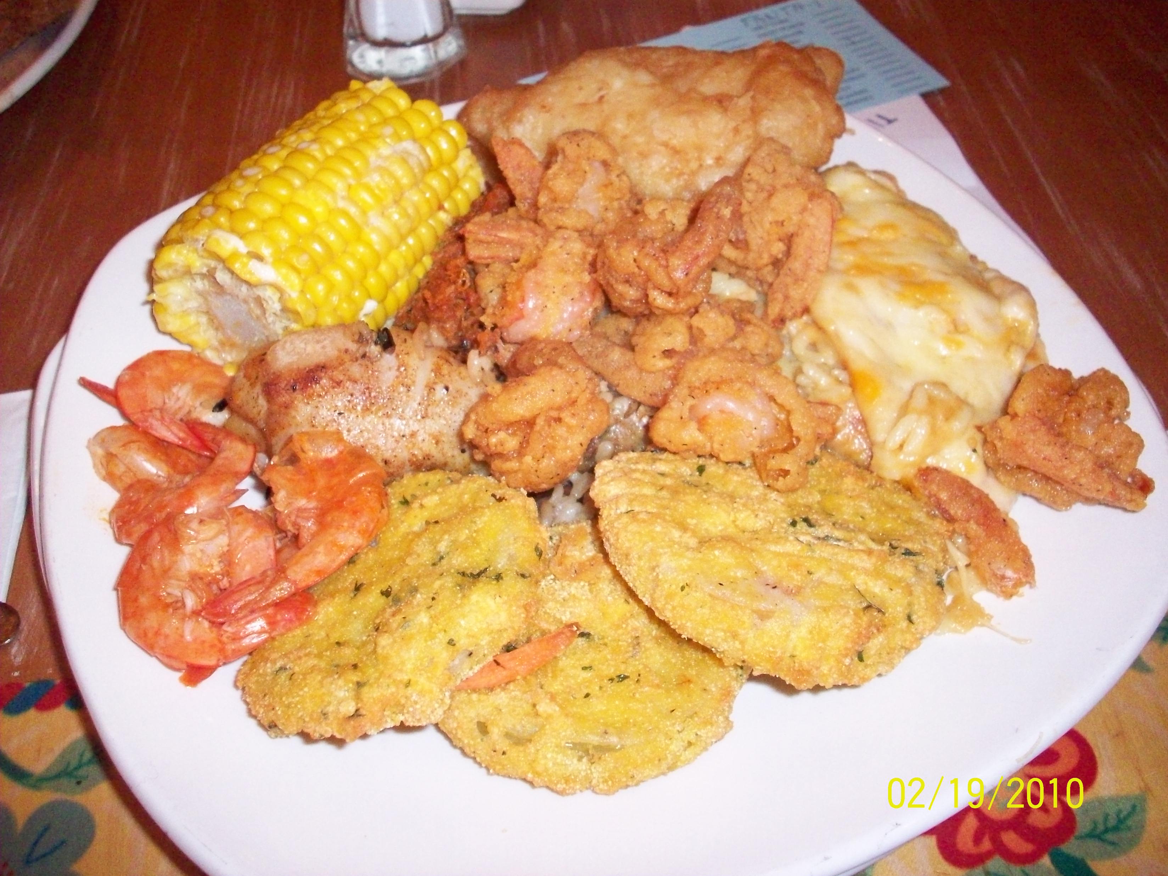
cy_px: 438
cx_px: 584
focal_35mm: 37
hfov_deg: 50.1
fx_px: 1248
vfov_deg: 38.7
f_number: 2.8
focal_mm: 6.2
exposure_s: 1/45
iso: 400
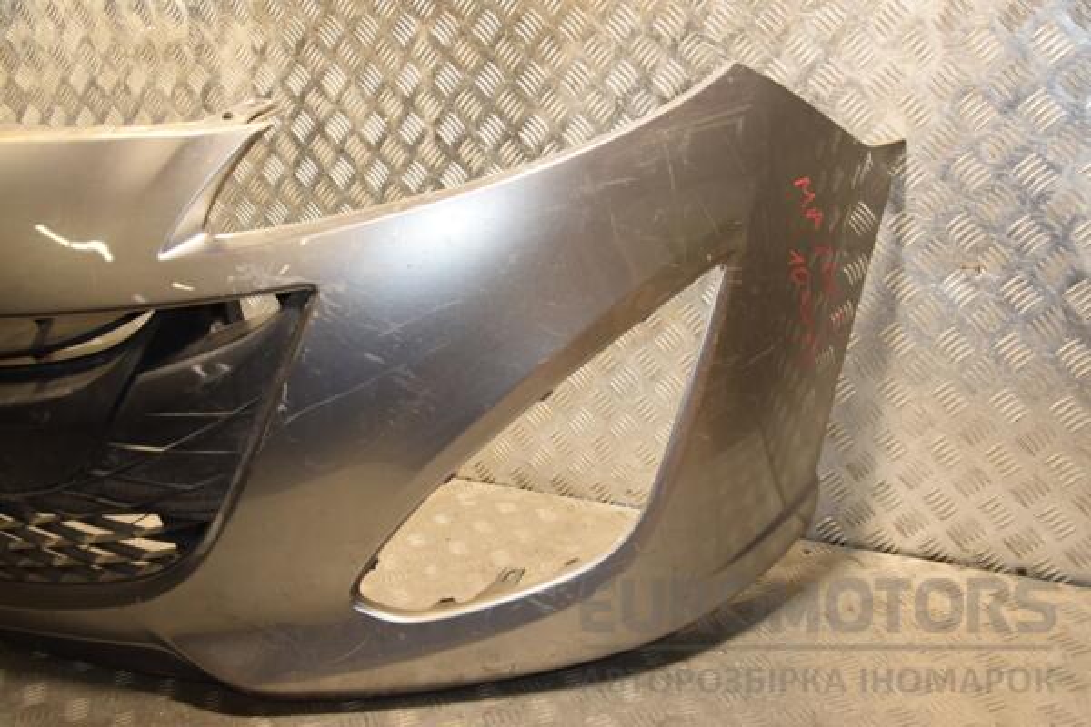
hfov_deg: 51.3
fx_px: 1136
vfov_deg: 35.5
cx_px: 546
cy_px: 364
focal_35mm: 38
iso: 800
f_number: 5
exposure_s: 1/160
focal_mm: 25
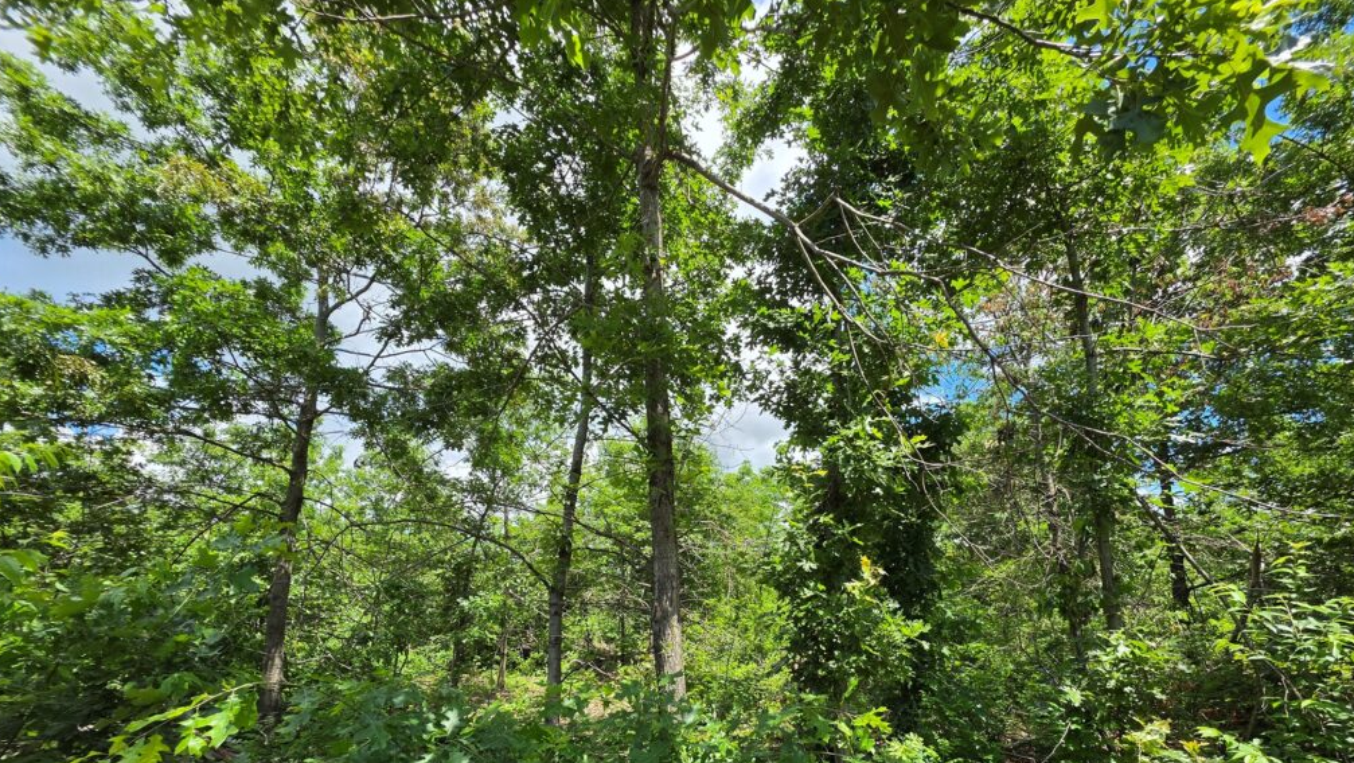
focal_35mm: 15
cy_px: 530
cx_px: 697
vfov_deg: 67.9
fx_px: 539
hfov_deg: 103.0
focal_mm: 2.2
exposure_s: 1/883
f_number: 1.9
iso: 32
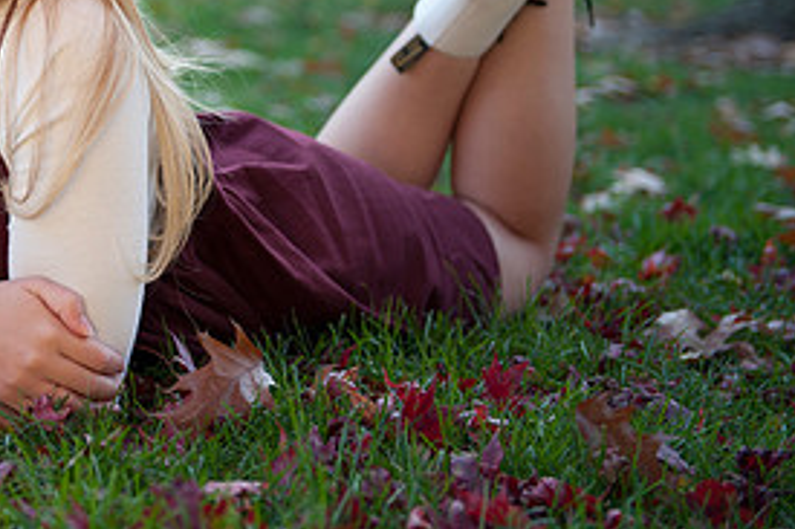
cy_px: -14
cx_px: 23
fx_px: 2560
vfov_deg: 11.7
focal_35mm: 116
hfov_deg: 17.3
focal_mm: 55
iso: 100
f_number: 2.8
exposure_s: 1/200
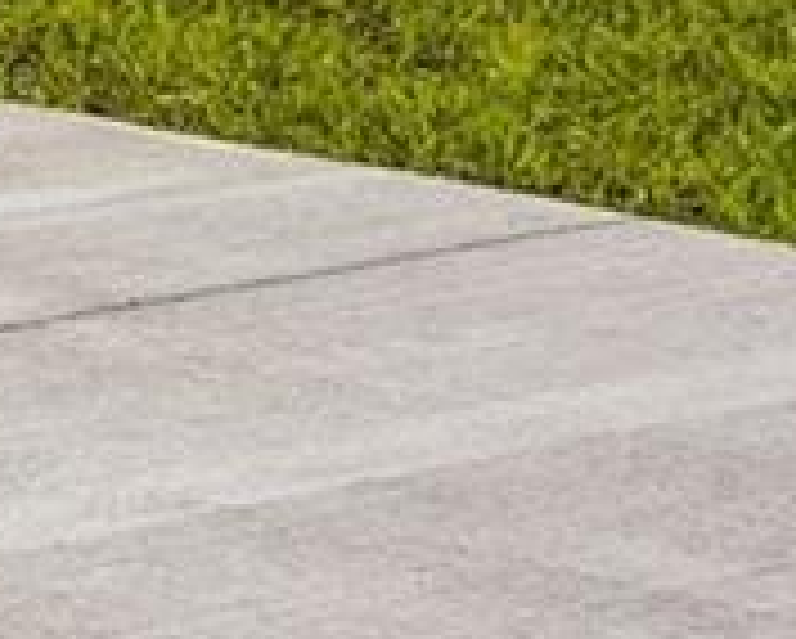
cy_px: -1107
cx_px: -2730
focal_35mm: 229
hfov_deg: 6.3
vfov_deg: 6.3
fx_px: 5401
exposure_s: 1/40
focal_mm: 27
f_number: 20
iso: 100
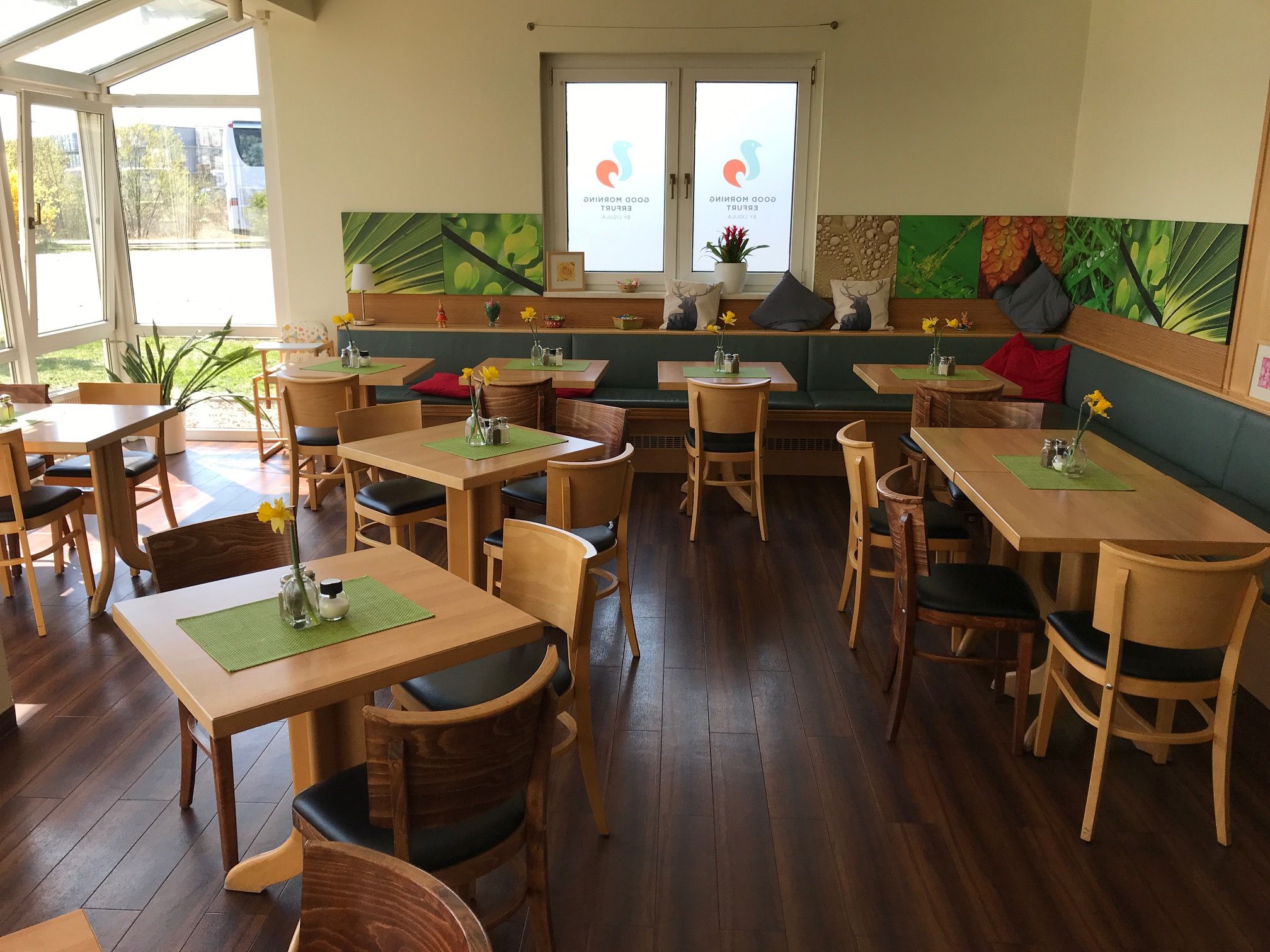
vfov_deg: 49.7
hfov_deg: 63.4
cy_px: 476
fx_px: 1027
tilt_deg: -15.0
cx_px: 635
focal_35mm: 28
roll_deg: +0.0
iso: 20
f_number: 1.8
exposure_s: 1/371
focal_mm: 3.99
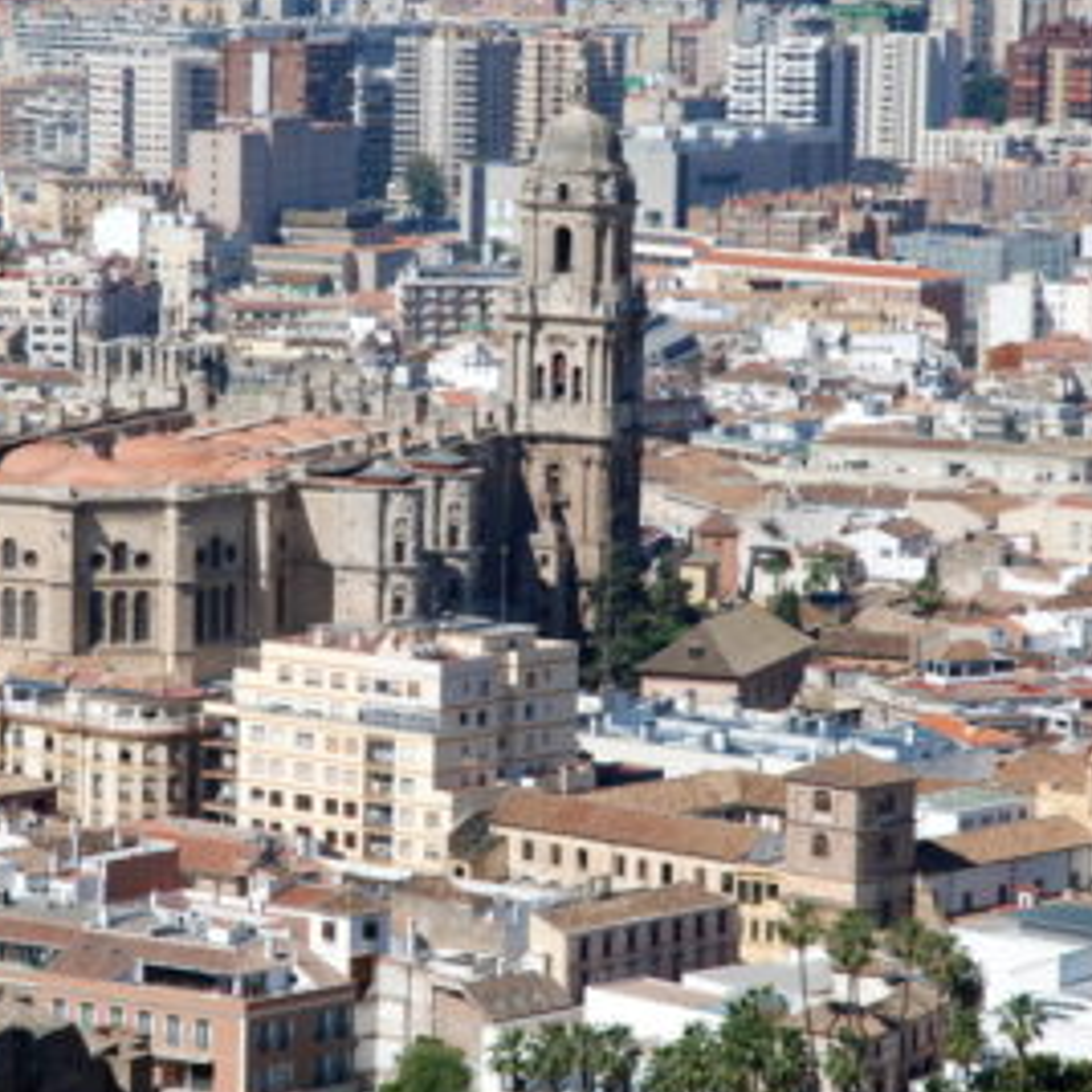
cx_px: 371
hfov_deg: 10.5
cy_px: 491
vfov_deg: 10.5
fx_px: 5960
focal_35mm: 167
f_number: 5.6
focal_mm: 70
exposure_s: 1/500
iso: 100
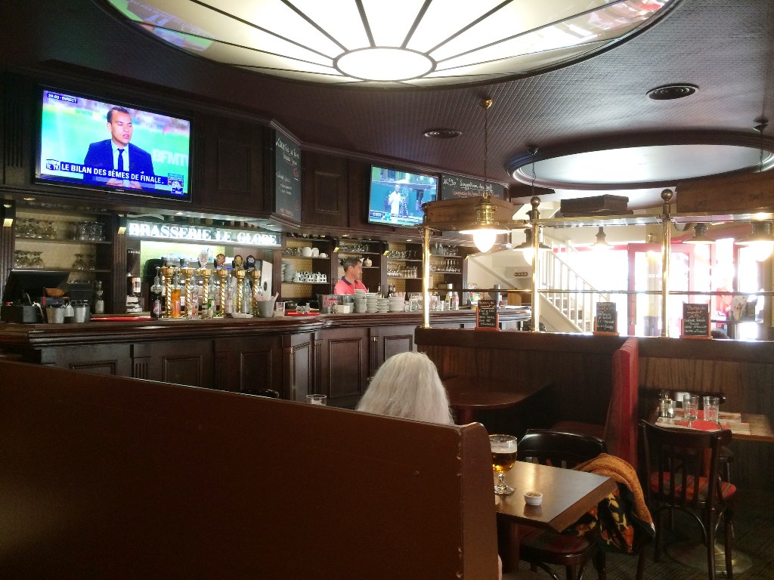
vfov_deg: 48.2
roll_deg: +0.8
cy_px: 290
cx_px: 387
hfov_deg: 61.7
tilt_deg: -1.1
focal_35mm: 29
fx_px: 648
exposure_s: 1/33
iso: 160
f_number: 2.2
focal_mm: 4.15
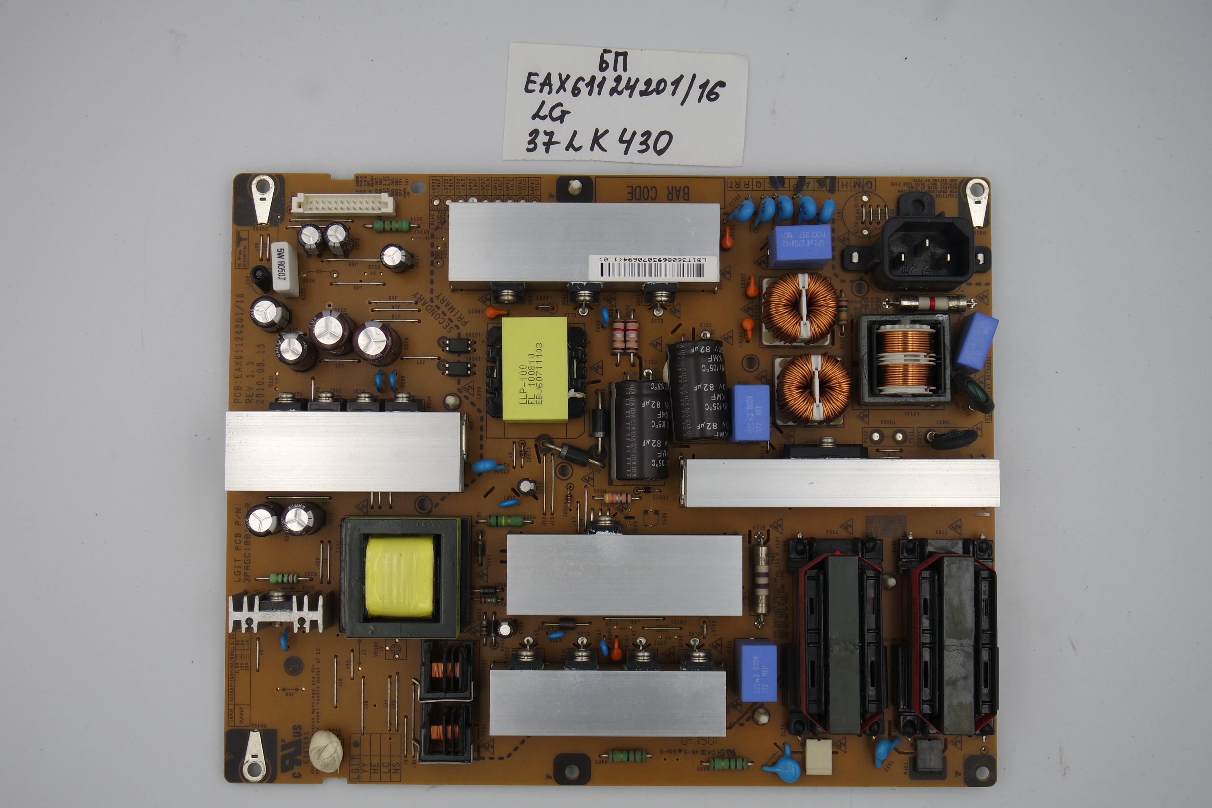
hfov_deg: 43.6
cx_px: 606
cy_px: 404
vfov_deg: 29.9
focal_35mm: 45
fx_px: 1515
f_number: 5.6
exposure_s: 1/100
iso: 160
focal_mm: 17
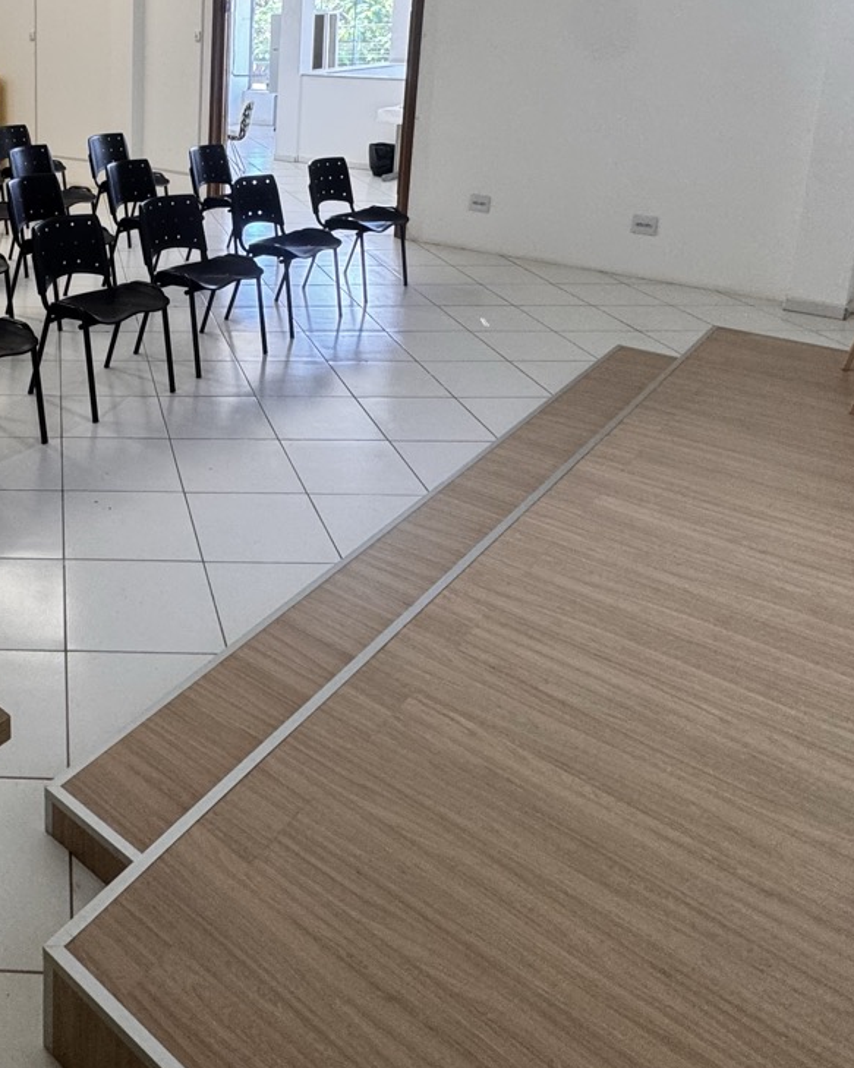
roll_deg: +0.6
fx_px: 948
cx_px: 6
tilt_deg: -13.0
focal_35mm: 30
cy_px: 217
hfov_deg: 42.2
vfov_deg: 54.8
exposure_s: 1/120
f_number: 2.2
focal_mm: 2.22
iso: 200
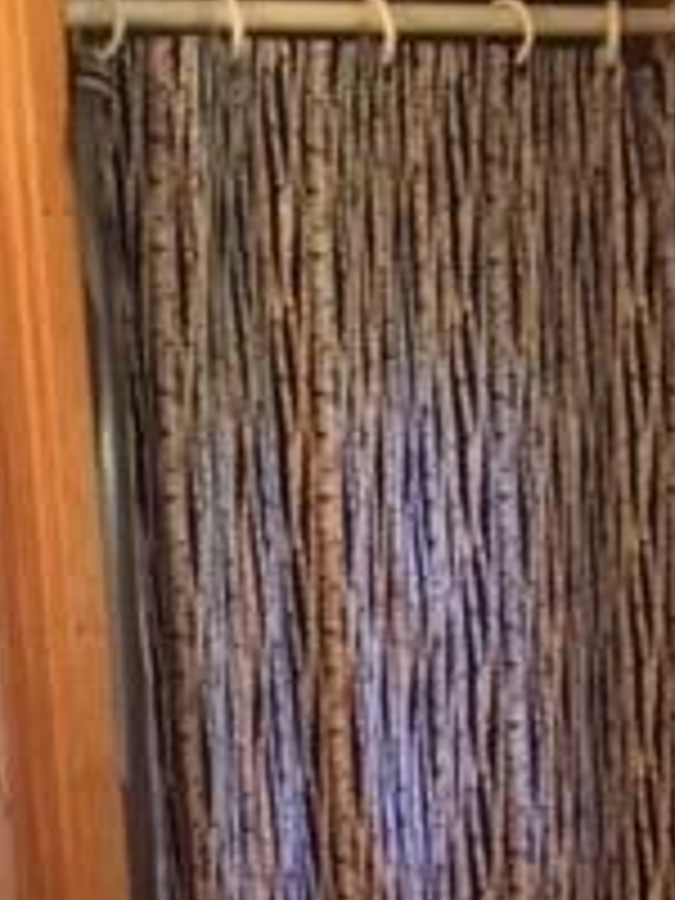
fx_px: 2418
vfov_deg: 19.5
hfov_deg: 15.8
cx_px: 198
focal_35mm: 93
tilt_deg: -11.1
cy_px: 1152
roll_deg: +4.3
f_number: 2.2
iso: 50
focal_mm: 4.15
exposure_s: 1/24
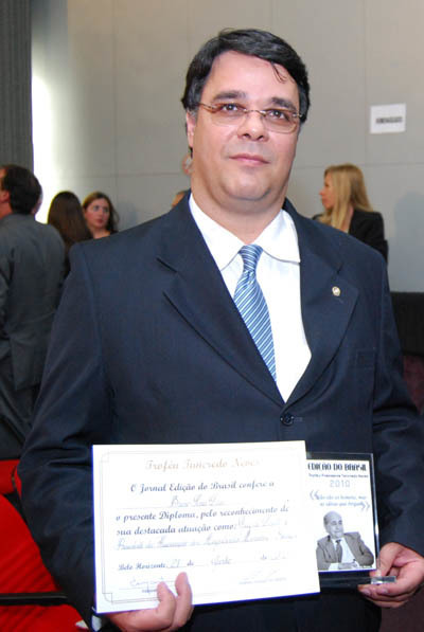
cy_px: 316
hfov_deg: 40.1
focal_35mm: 33
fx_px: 581
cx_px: 212
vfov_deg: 57.2
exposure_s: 1/25
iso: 800
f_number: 3.8
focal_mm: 22
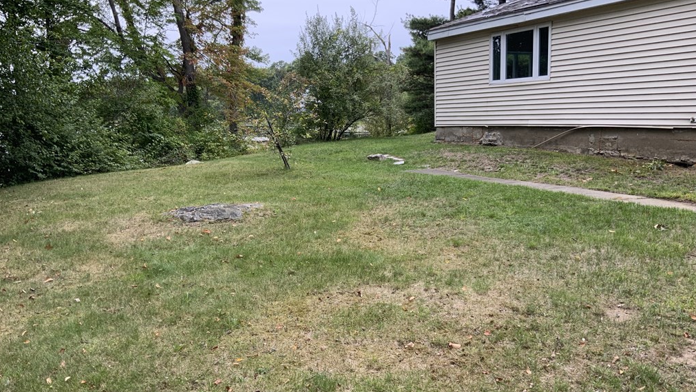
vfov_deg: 36.7
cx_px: 350
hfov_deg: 61.0
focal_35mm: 32
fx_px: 591
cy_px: 208
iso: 20
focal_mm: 3
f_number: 1.8
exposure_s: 1/122
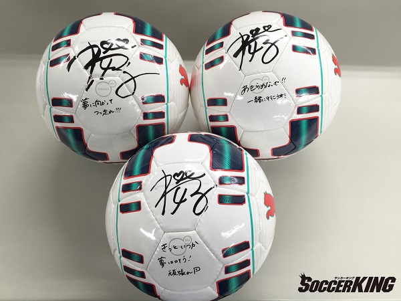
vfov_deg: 48.2
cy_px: 150
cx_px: 200
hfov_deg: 61.7
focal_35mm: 29
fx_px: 336
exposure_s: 1/17
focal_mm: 4.15
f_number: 2.2
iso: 40
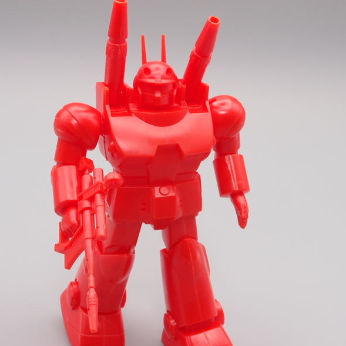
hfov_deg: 28.6
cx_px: 159
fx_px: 679
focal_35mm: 60
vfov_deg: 28.6
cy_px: 170
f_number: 8
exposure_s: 1/4
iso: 100
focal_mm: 10.83
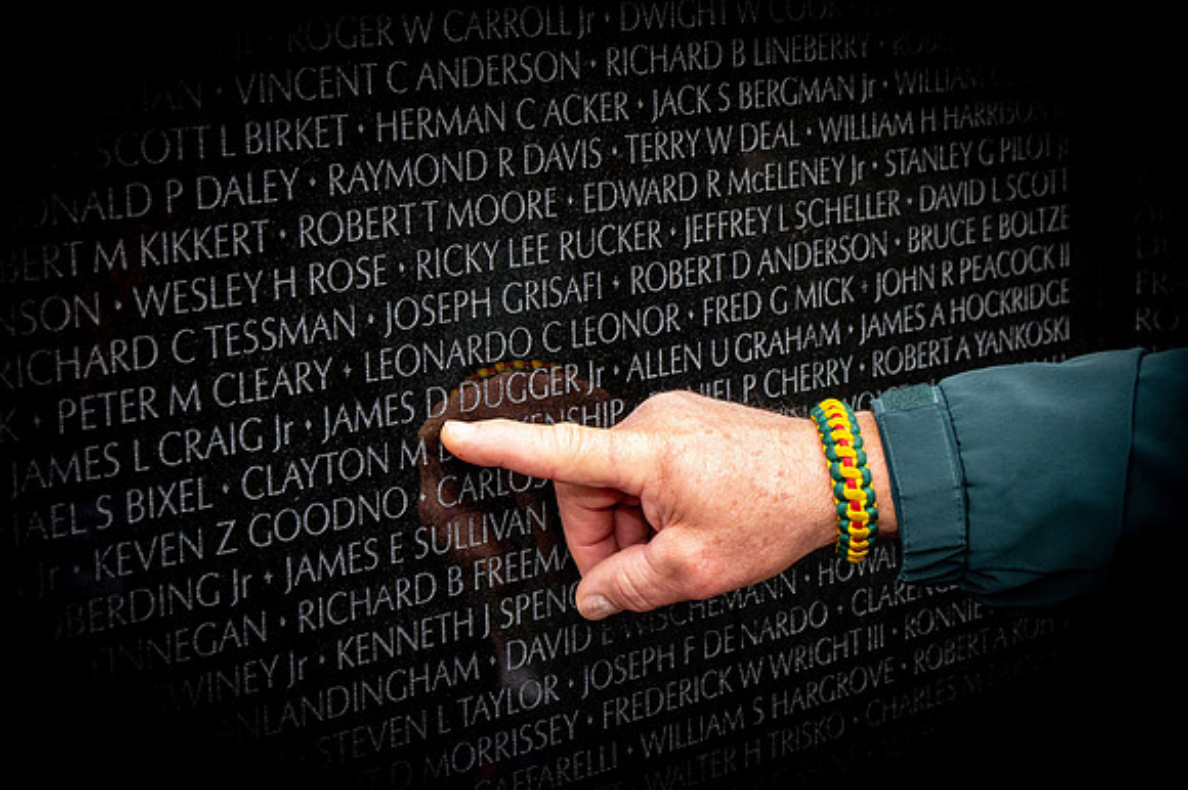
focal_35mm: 76
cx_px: 594
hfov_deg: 26.7
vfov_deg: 17.9
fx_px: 2506
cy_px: 395
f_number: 8
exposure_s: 1/640
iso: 2800
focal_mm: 76
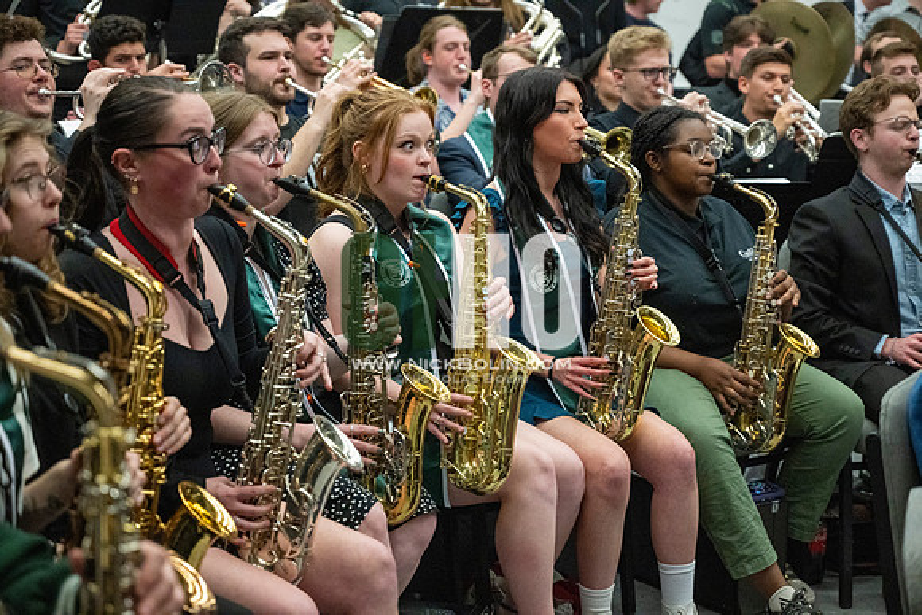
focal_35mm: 70
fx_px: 1793
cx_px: 461
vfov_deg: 19.5
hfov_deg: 28.8
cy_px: 308
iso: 10000
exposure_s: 1/500
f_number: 4
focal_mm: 70
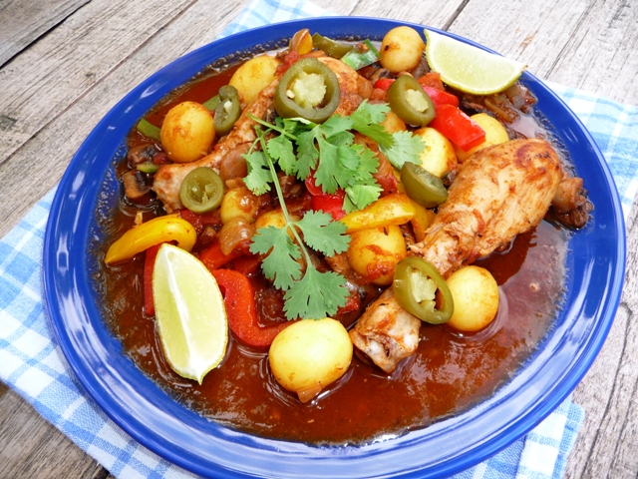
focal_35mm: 28
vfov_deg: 49.7
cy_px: 240
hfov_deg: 63.4
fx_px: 516
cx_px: 319
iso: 100
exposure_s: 1/80
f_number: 3.3
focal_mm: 4.7
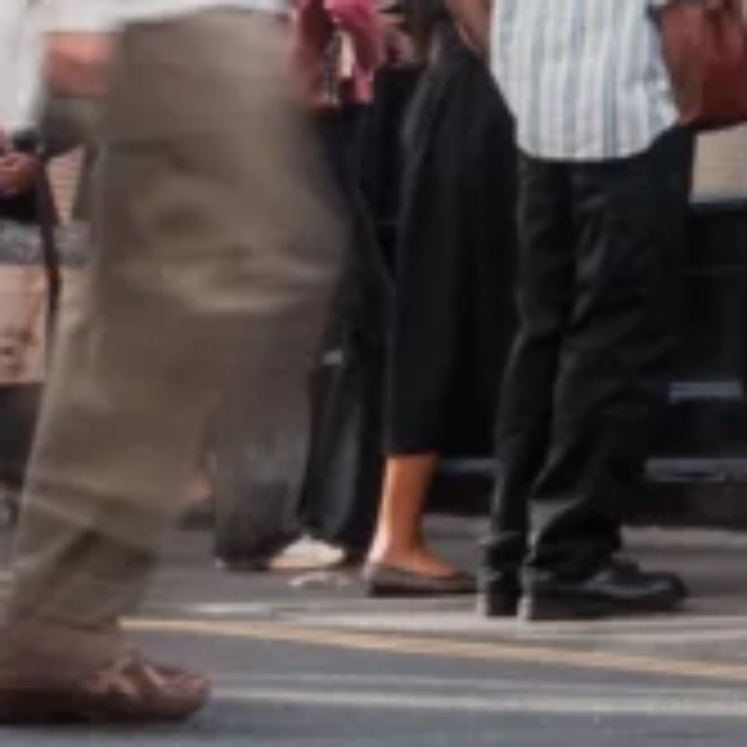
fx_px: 4492
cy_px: -981
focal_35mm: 184
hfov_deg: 8.9
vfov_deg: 8.7
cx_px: 1519
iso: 100
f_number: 16
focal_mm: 35
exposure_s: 1/10
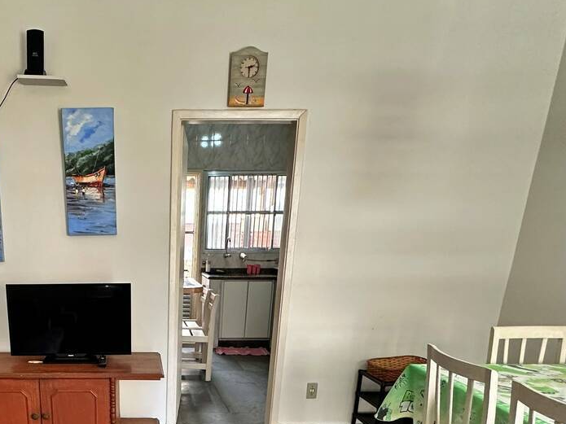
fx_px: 474
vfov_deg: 44.1
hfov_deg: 57.6
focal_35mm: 29
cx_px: 124
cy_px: 378
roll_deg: +0.2
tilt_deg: -17.3
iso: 320
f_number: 2.2
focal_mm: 2.22
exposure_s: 1/120
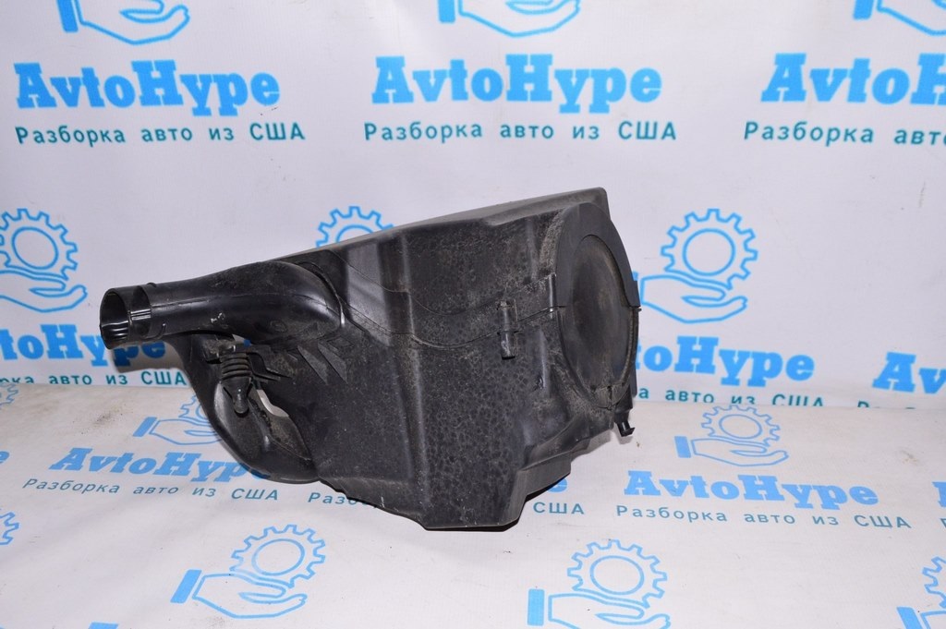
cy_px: 314
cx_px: 473
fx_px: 788
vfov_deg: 43.5
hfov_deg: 62.0
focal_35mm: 30
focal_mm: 20
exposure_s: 1/200
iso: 1600
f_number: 8
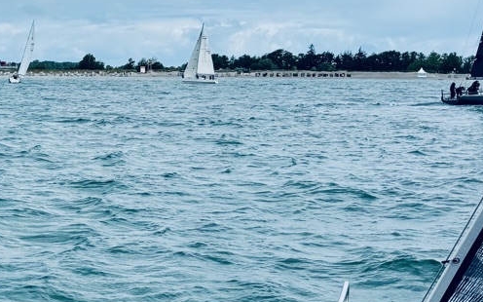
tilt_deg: -1.4
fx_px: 1079
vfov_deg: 15.9
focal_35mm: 82
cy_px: 96
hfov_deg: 23.1
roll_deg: +1.2
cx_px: -99
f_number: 1.78
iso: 80
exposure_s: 1/6410
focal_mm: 6.76
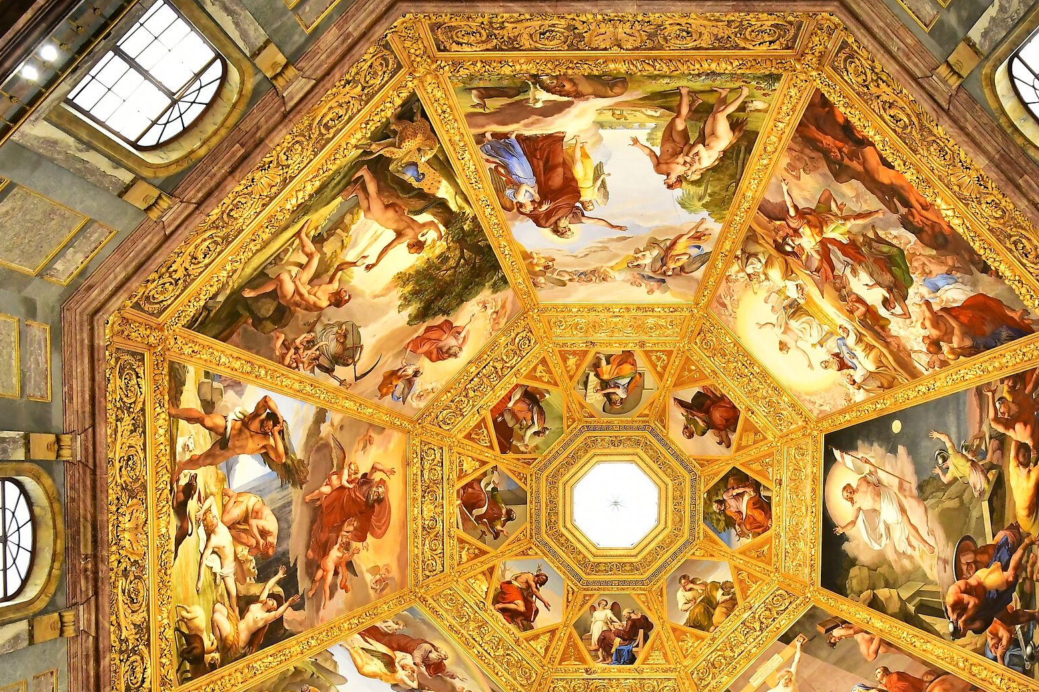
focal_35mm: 37
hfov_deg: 51.6
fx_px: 1067
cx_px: 611
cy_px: 528
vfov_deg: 35.1
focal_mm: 16
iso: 1600
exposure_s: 1/80
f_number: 3.5
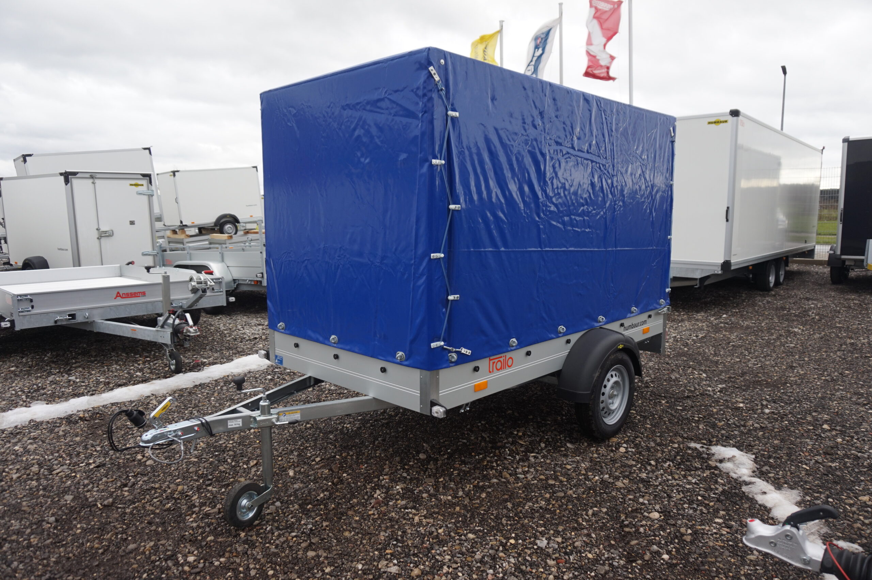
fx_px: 581
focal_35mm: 24
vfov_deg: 53.1
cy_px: 290
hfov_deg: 73.8
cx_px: 436
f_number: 4
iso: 125
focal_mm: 16
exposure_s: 1/60
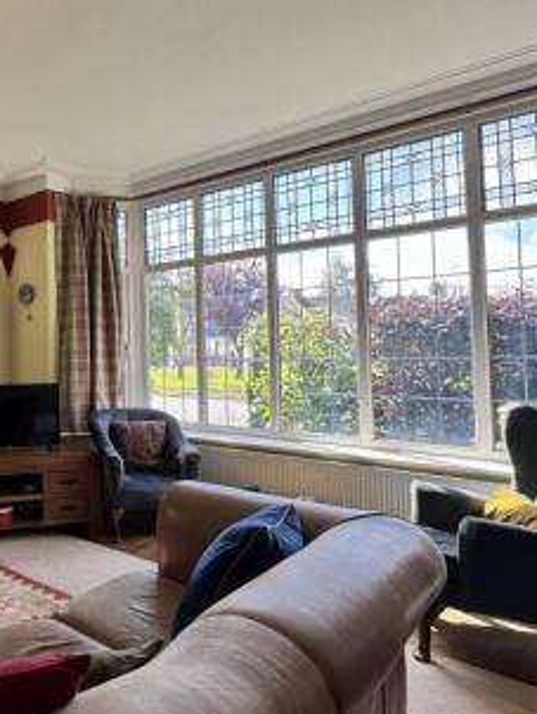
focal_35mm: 27
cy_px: 337
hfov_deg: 44.0
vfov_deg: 65.2
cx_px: 1
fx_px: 558
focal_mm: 2.22
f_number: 2.2
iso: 50
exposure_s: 1/99
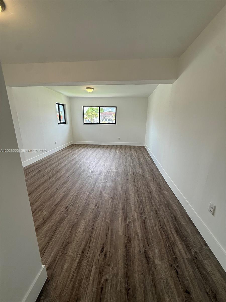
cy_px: 151
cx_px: 113
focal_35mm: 14
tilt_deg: -14.7
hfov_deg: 85.7
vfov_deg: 102.1
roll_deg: -0.8
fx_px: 122
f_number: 2.2
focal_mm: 2.22
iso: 64
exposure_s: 1/150
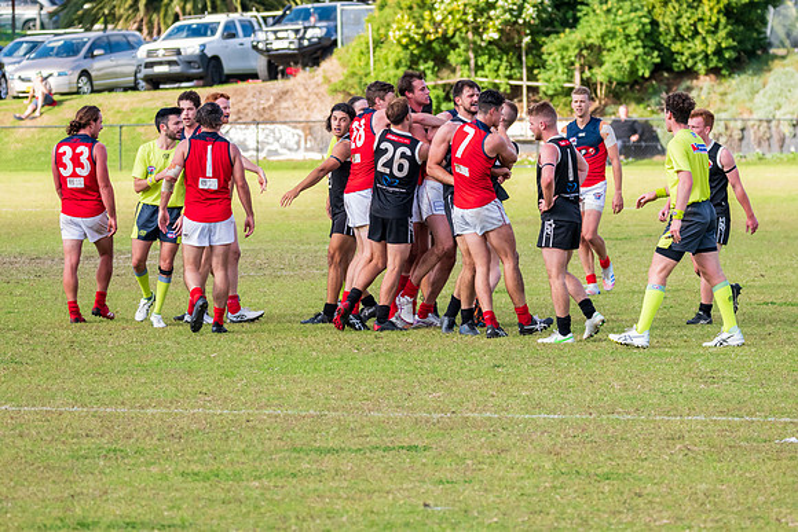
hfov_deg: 7.0
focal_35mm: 292
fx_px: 6481
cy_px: 251
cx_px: 464
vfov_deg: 4.7
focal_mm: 190
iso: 800
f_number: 6.3
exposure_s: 1/1250
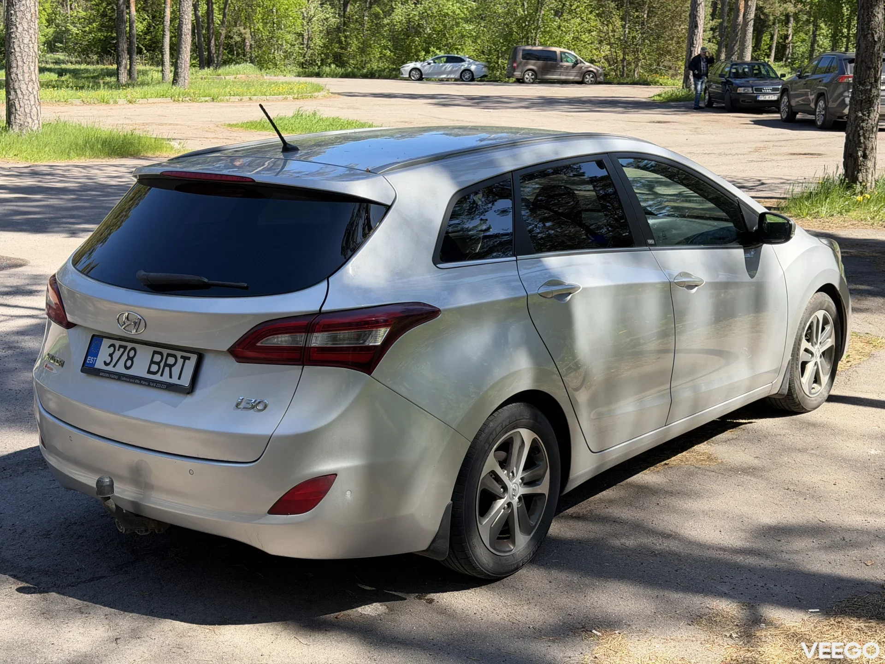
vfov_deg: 30.3
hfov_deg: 39.7
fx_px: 1227
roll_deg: -0.8
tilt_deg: -13.6
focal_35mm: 48
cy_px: 332
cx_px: 442
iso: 64
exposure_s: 1/1307
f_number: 1.78
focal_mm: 6.76
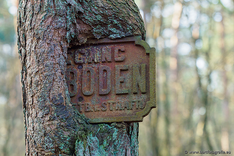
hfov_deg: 9.8
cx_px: 120
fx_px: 1358
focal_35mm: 209
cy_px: 74
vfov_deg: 6.6
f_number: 4
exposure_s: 1/125
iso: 640
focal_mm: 95
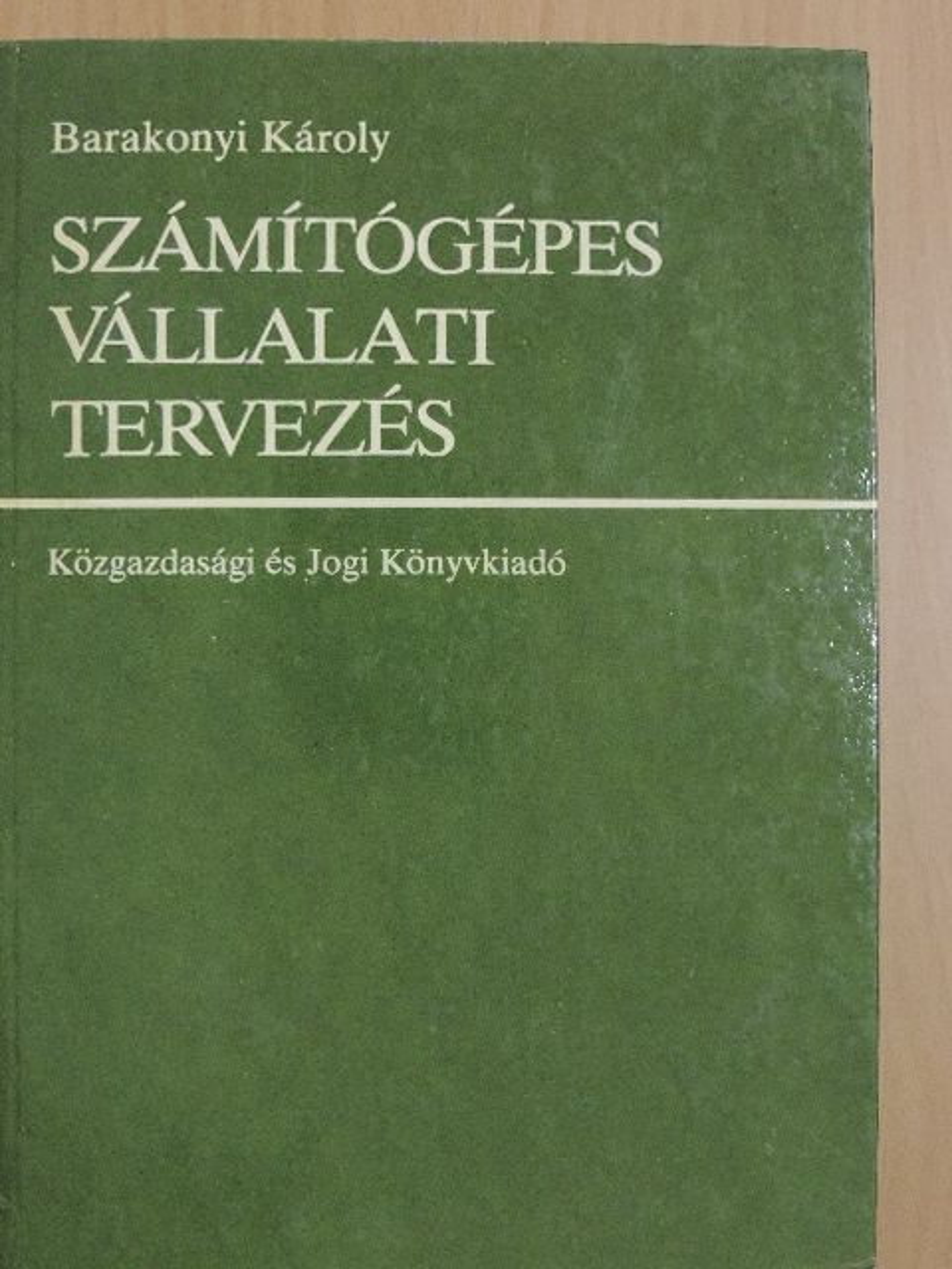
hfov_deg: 30.9
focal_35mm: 47
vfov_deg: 40.4
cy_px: 634
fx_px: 1723
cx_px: 476
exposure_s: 1/100
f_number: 3.5
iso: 1600
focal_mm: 8.3
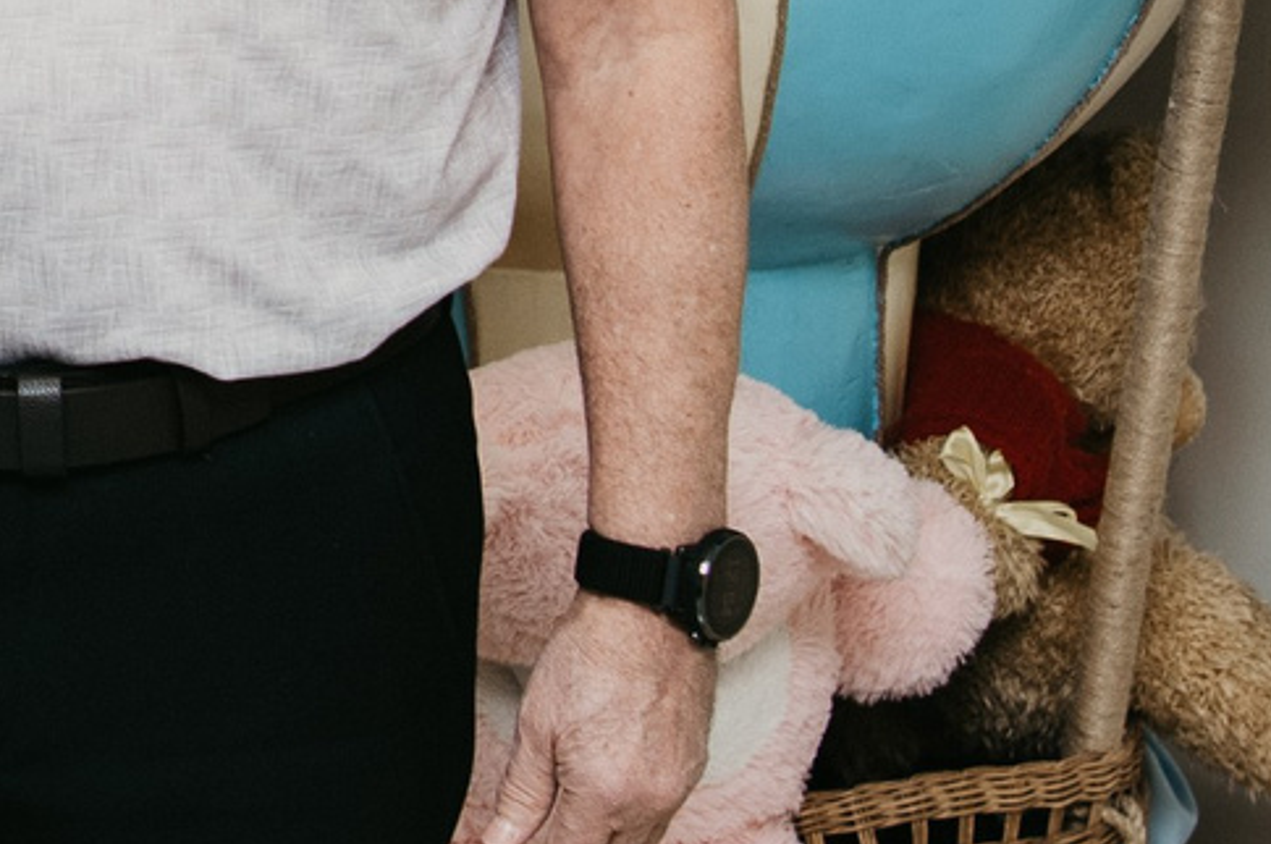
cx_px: -688
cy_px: -642
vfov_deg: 8.0
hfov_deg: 11.9
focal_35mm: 165
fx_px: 5818
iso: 160
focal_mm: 31
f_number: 4
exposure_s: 1/160
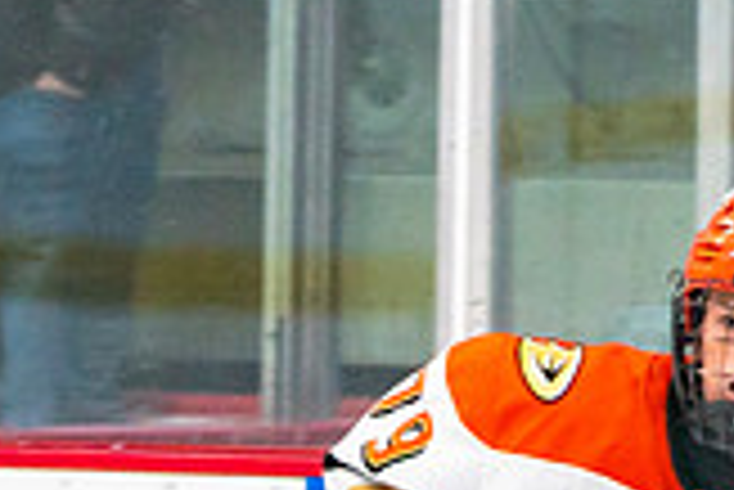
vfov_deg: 1.0
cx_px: 439
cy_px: 1174
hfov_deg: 1.5
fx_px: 27324
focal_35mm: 1339
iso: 640
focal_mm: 200
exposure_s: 1/640
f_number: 2.8
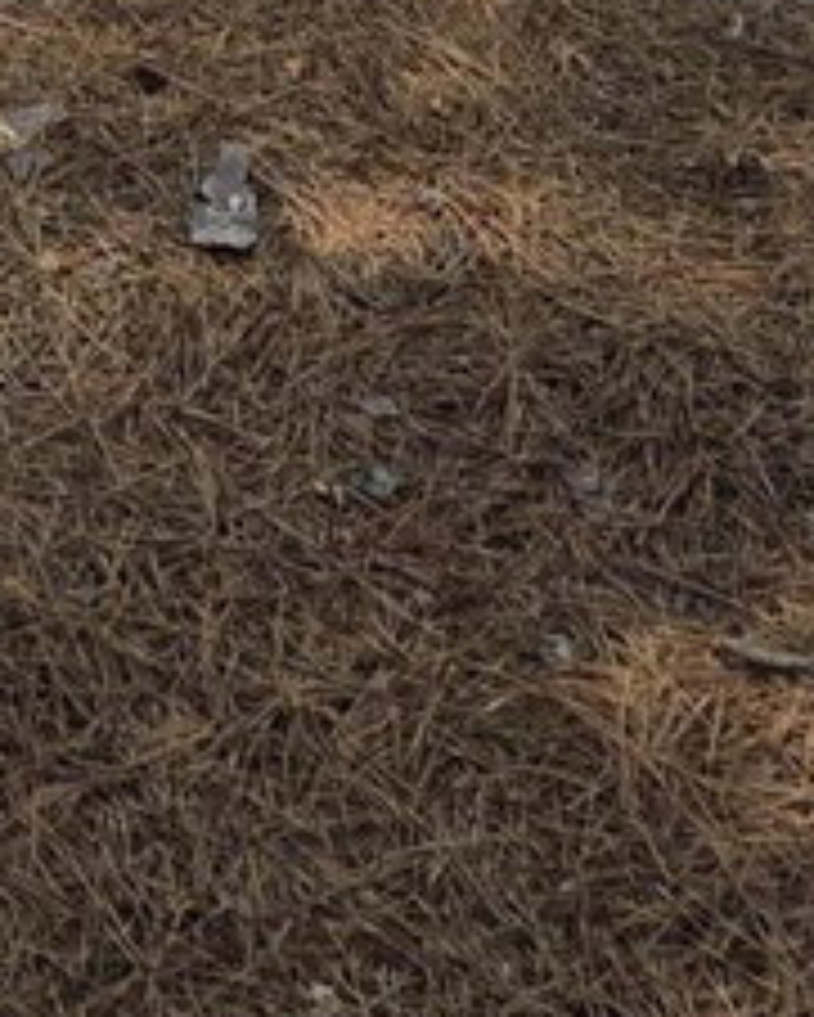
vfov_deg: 12.7
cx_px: -283
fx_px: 3581
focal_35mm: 119
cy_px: -1400
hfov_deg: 12.5
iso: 80
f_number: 1.8
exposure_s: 1/2607
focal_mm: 5.4
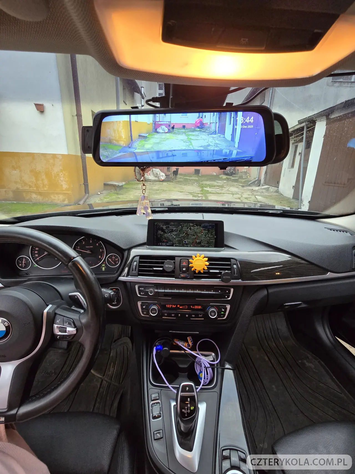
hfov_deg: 89.9
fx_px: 178
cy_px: 237
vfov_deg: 106.2
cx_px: 178
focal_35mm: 13
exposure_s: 1/79.9
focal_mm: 2.2
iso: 250
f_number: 2.2
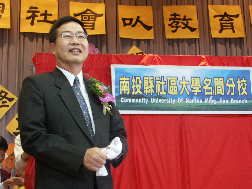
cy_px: 94
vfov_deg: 21.3
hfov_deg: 28.2
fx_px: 502
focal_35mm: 69
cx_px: 126
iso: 200
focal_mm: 17.23
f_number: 3.5
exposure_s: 1/30
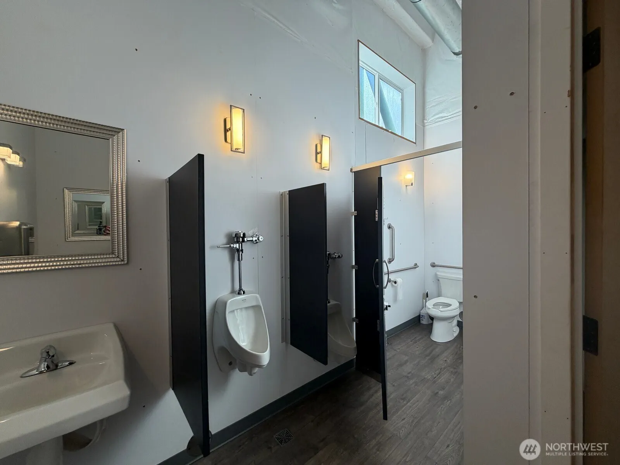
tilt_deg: -1.4
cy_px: 232
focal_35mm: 14
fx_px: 251
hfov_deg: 102.1
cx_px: 310
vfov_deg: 85.7
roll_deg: -0.5
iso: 100
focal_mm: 2.22
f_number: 2.2
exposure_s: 1/120
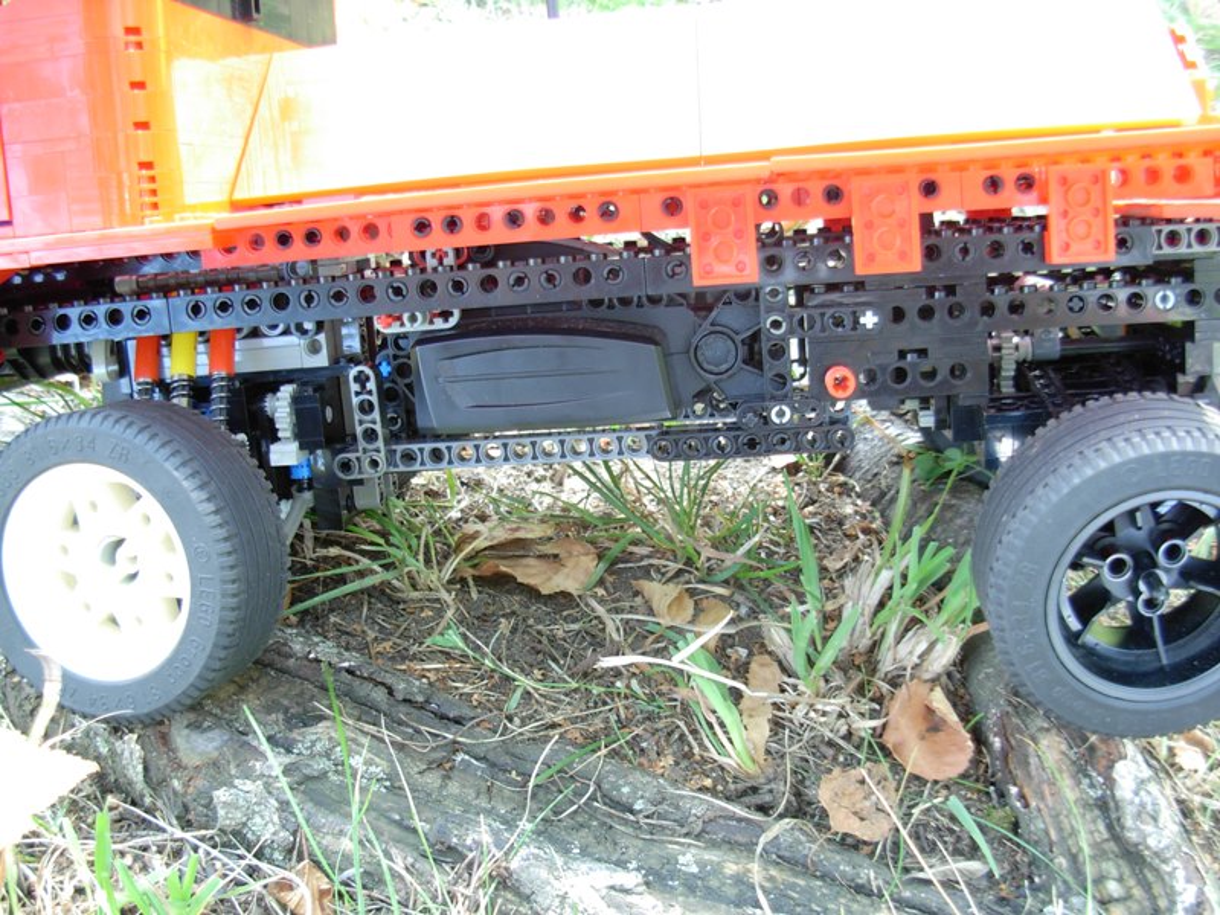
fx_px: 1339
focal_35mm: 38
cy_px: 458
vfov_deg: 37.7
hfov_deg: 49.0
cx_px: 610
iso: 79
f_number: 2.9
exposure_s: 1/16.4
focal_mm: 6.3
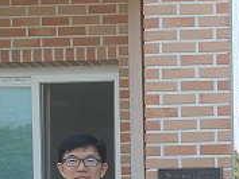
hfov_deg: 10.6
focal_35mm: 174
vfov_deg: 8.4
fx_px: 1202
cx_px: 447
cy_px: 268
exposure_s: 1/160
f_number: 4.5
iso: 100
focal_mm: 28
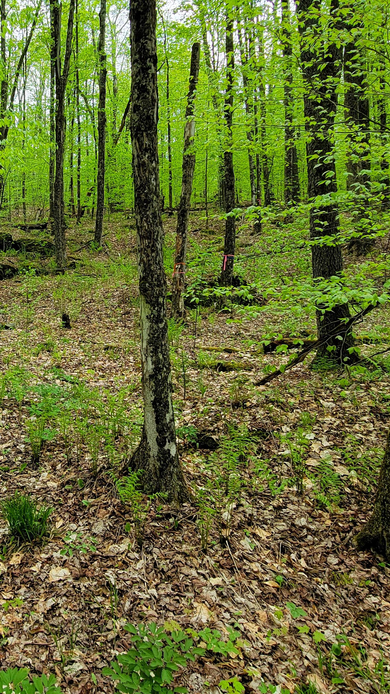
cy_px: 257
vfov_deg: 68.7
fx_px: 496
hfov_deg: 39.7
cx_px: 37
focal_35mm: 27
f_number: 2.2
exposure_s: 1/250
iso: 50
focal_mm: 2.2
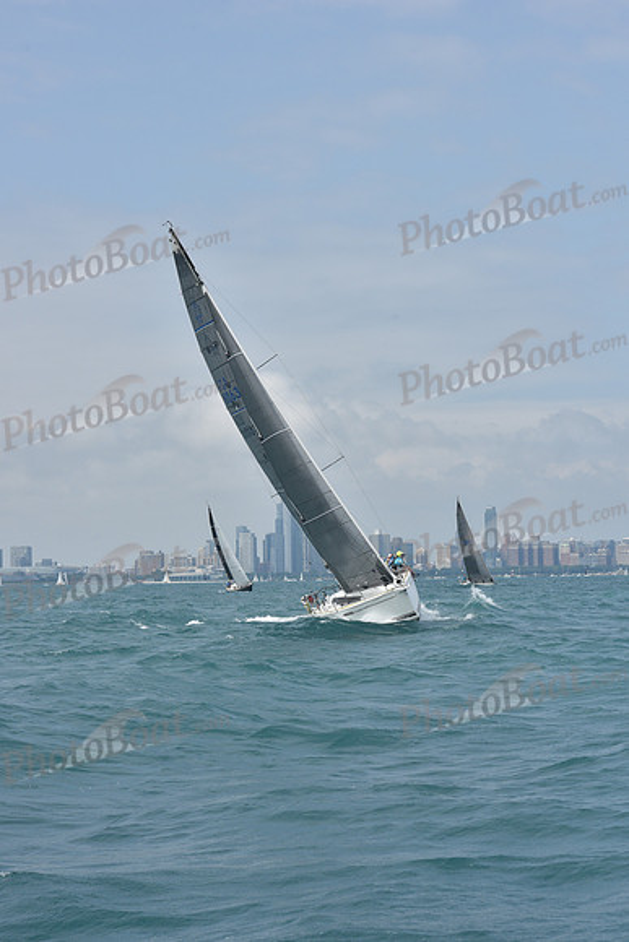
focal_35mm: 82
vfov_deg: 24.8
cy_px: 471
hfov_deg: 16.7
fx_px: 2148
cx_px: 314
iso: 250
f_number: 11
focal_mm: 82
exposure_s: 1/800
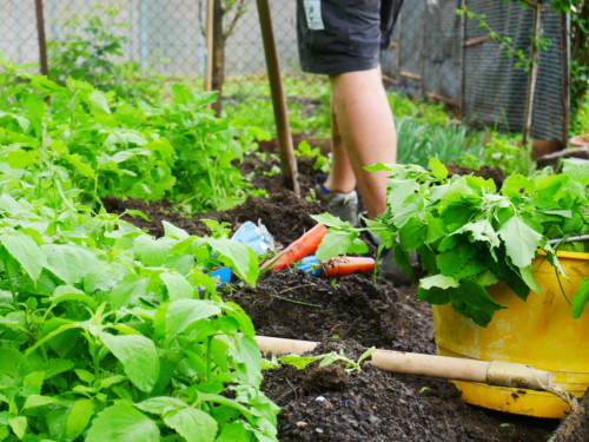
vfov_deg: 15.7
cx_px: 294
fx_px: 1599
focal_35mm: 94
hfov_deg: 20.9
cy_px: 221
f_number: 8
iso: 200
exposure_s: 1/40
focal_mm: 47
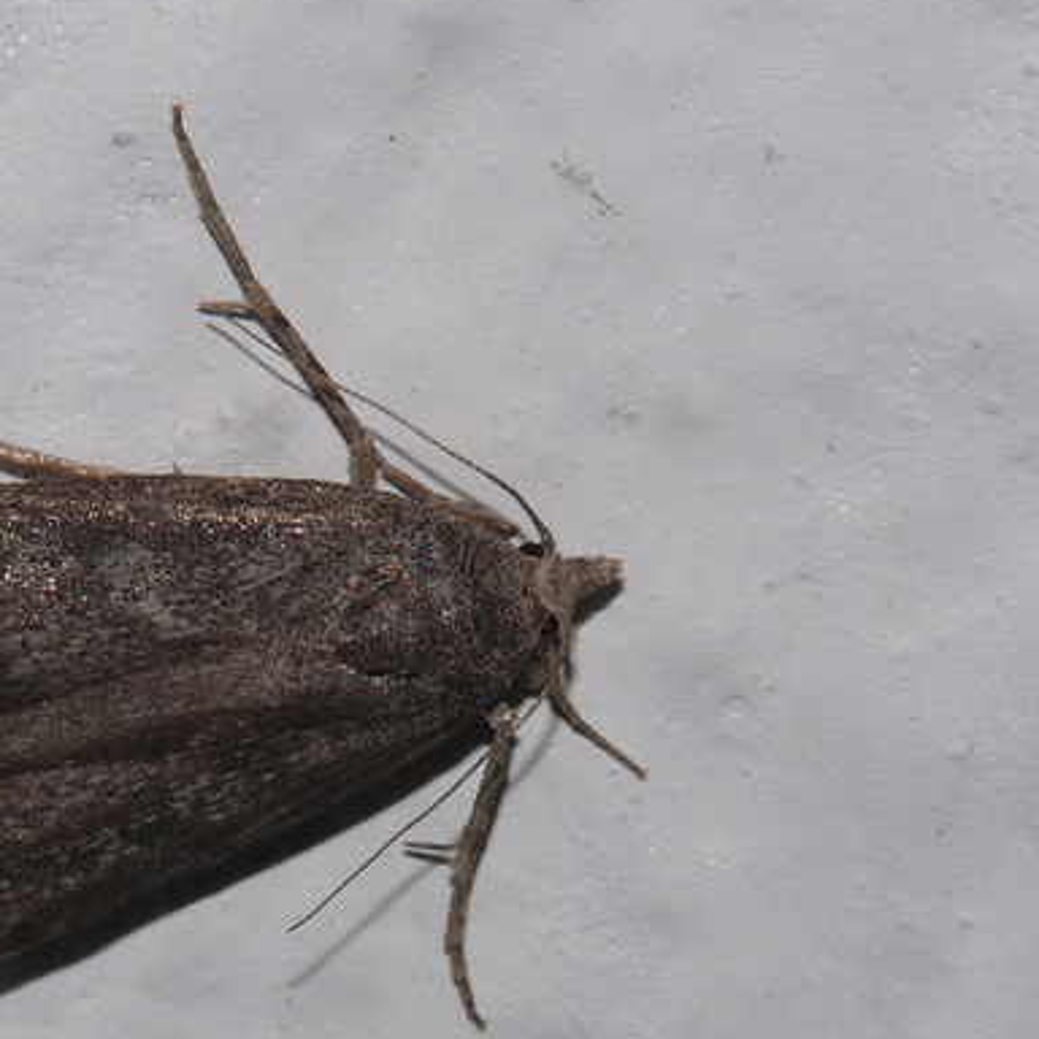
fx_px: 22582
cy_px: 739
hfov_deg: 2.6
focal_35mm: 665
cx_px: 115
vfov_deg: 2.6
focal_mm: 71.8
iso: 100
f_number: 11
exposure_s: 1/640
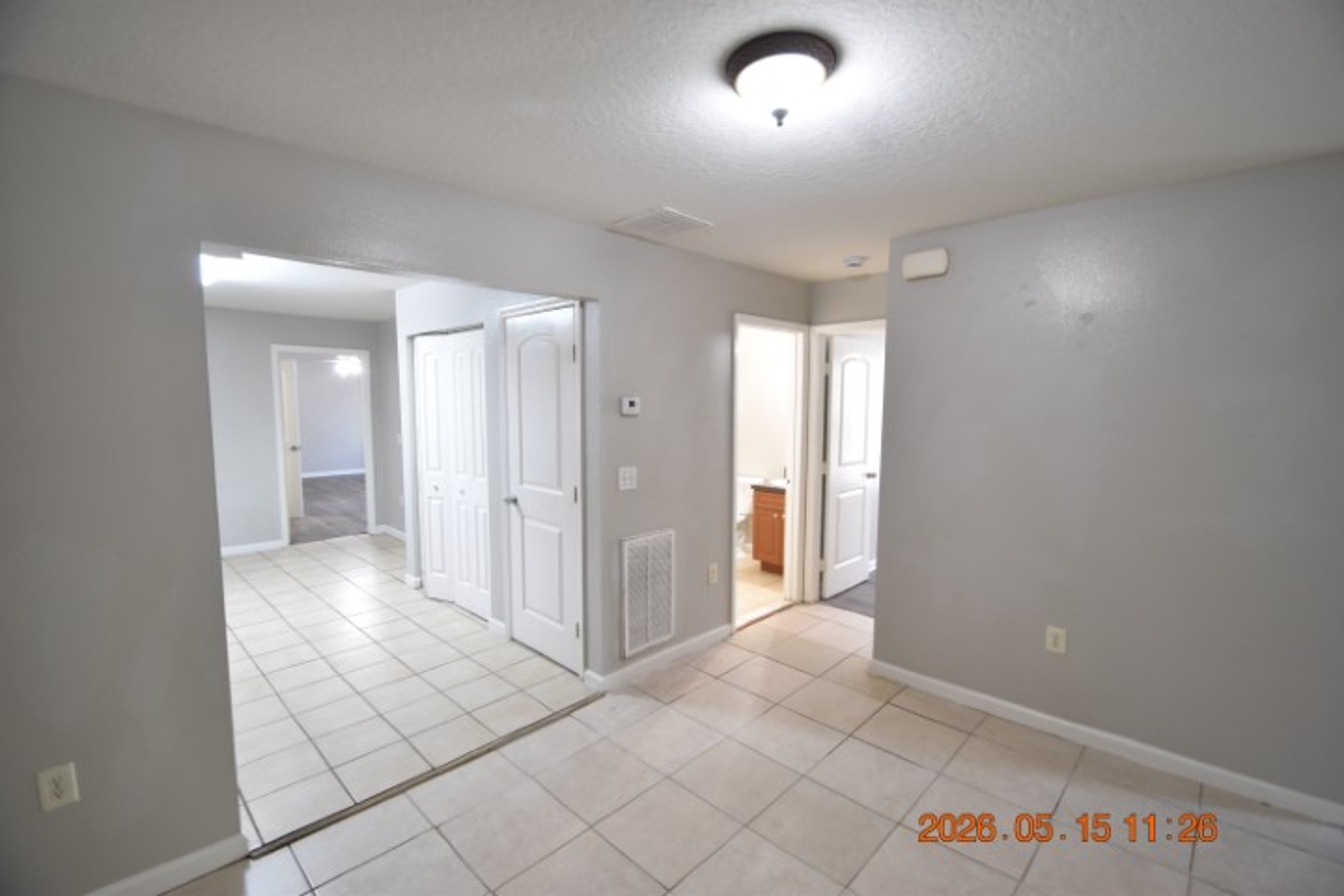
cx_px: 672
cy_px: 448
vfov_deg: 77.3
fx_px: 560
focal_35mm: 15
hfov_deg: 100.4
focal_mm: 10
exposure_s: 1/20
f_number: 3.5
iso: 800
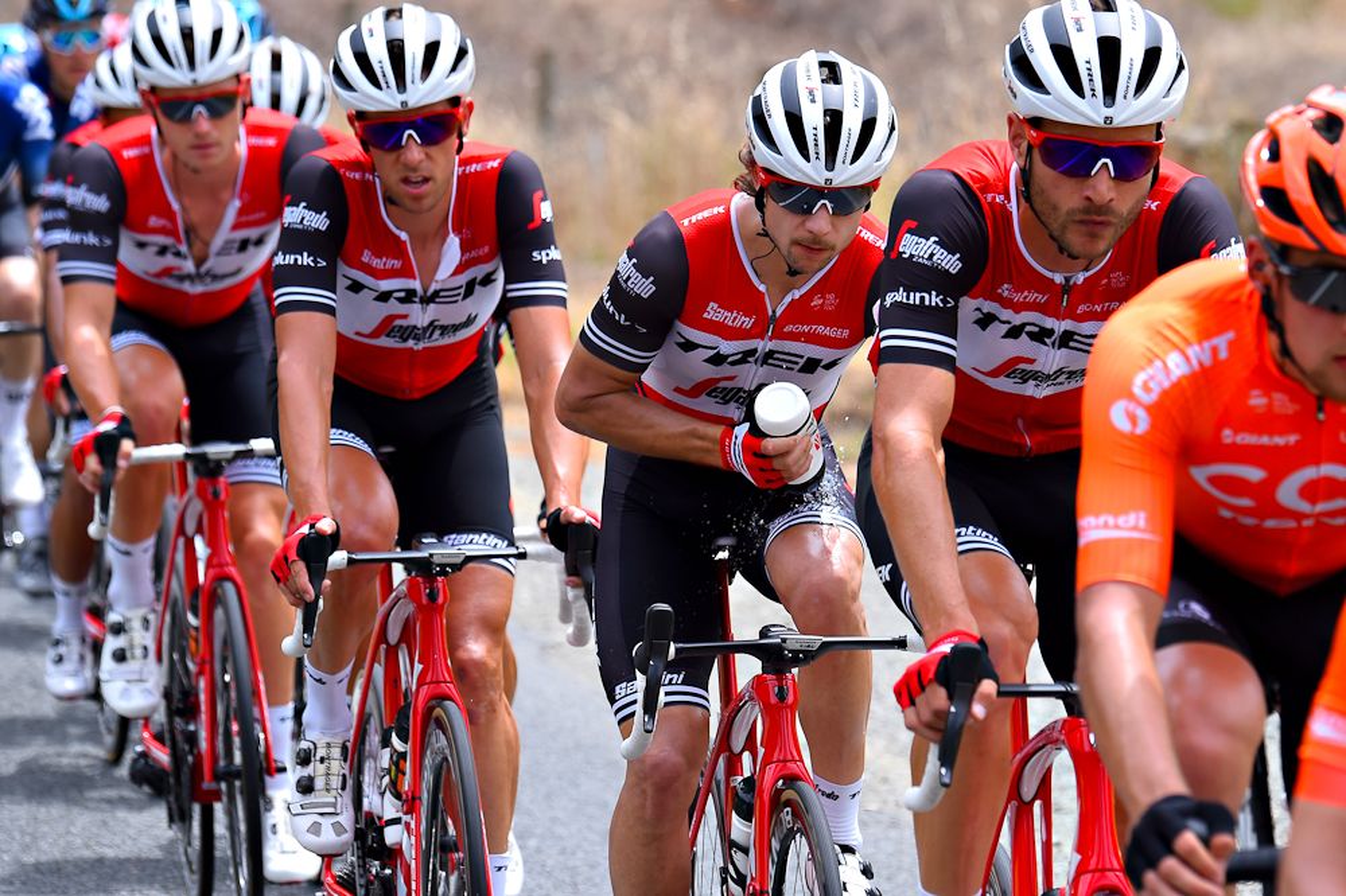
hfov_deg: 7.9
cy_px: 448
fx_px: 9717
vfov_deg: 5.3
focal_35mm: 260
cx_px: 673
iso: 800
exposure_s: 1/1000
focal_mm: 260
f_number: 9
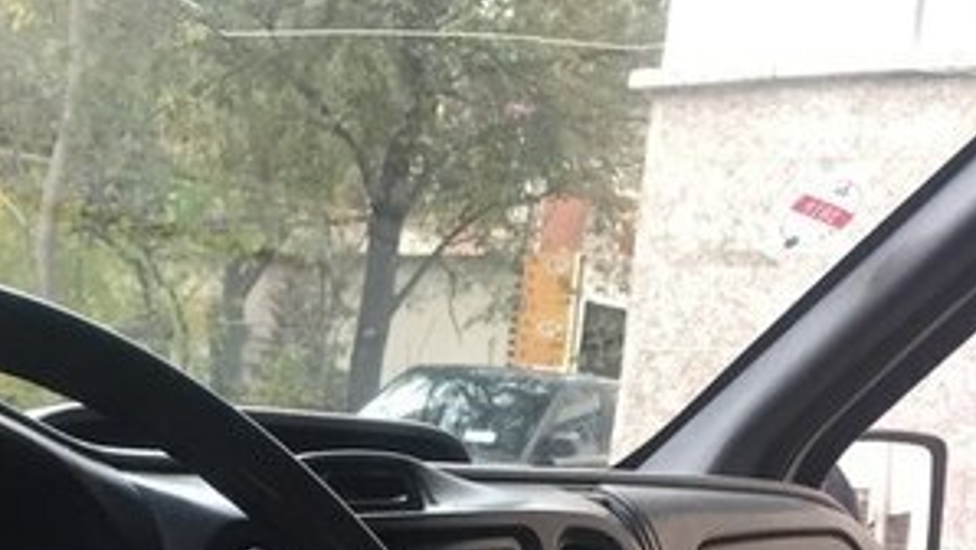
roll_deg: -4.6
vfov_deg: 16.2
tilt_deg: -10.4
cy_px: 755
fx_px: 1813
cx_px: 154
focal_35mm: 70
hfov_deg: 29.3
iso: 80
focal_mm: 4.15
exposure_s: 1/33
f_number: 2.2
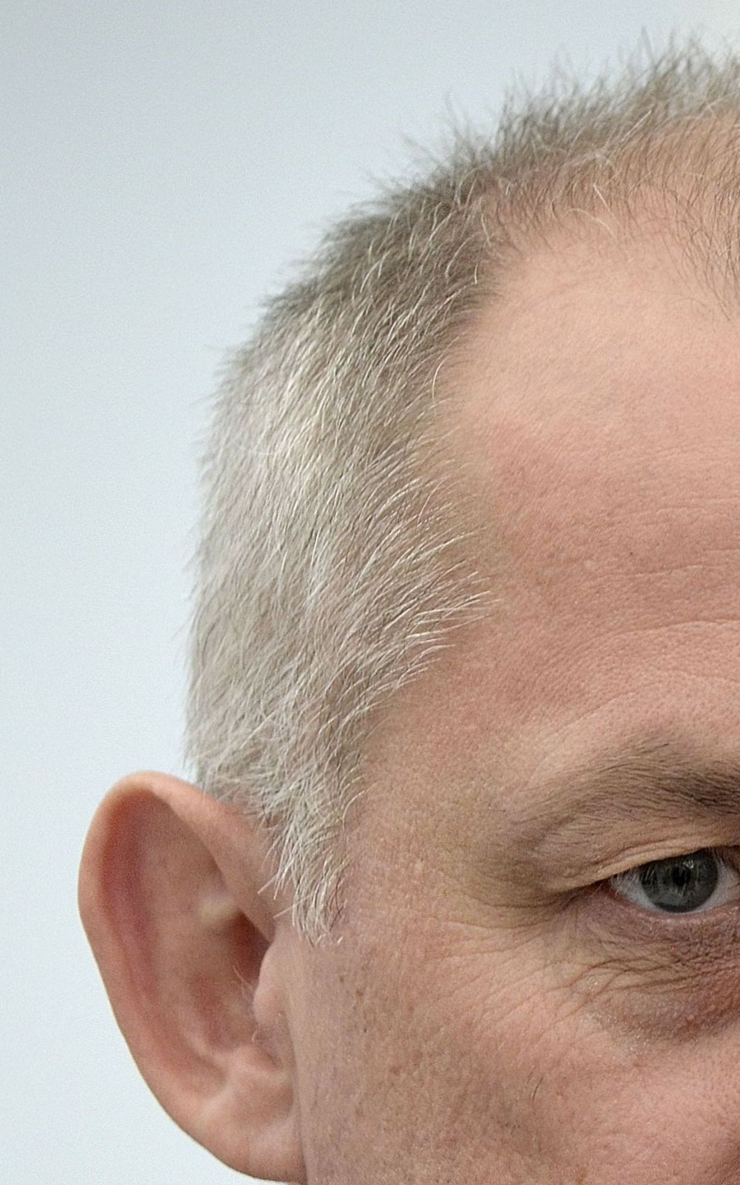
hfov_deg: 2.4
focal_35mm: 542
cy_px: 1181
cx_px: 767
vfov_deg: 3.9
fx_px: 17490
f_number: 4.8
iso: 800
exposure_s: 1/160
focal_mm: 150
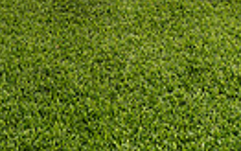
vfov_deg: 11.2
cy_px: -212
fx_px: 644
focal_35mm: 98
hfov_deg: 20.7
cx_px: 20
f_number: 5.6
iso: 100
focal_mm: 28
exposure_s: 1/250
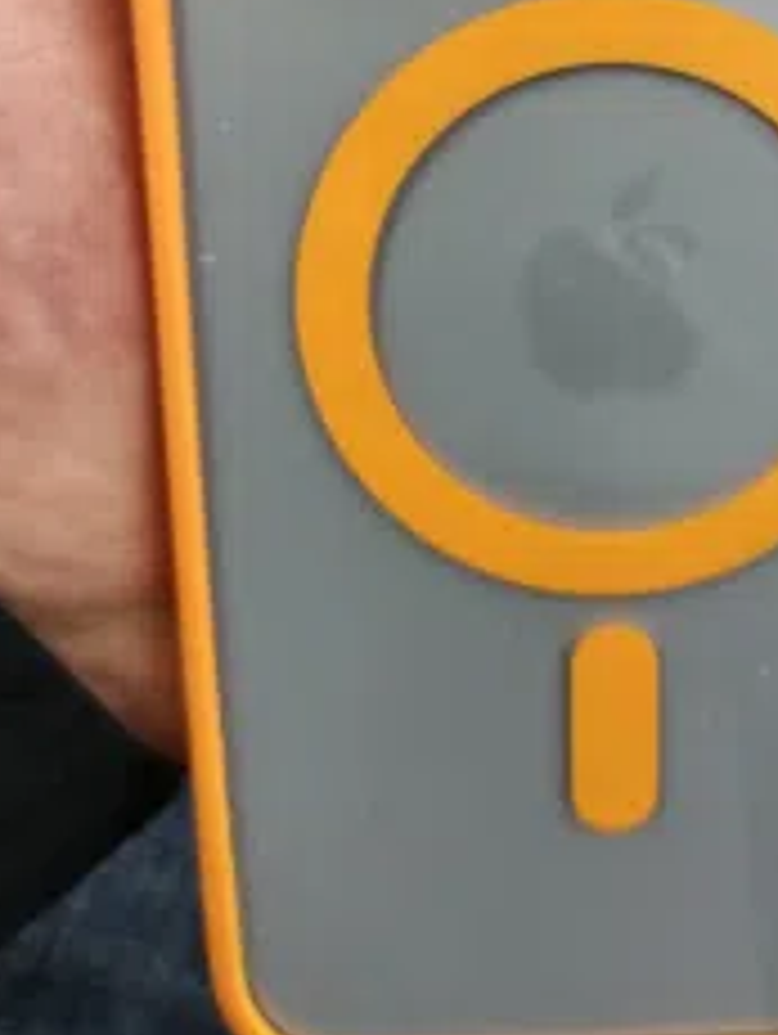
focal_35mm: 40
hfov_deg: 34.7
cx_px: 639
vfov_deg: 44.7
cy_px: 225
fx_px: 1196
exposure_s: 1/50
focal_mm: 5.56
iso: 399
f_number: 1.8
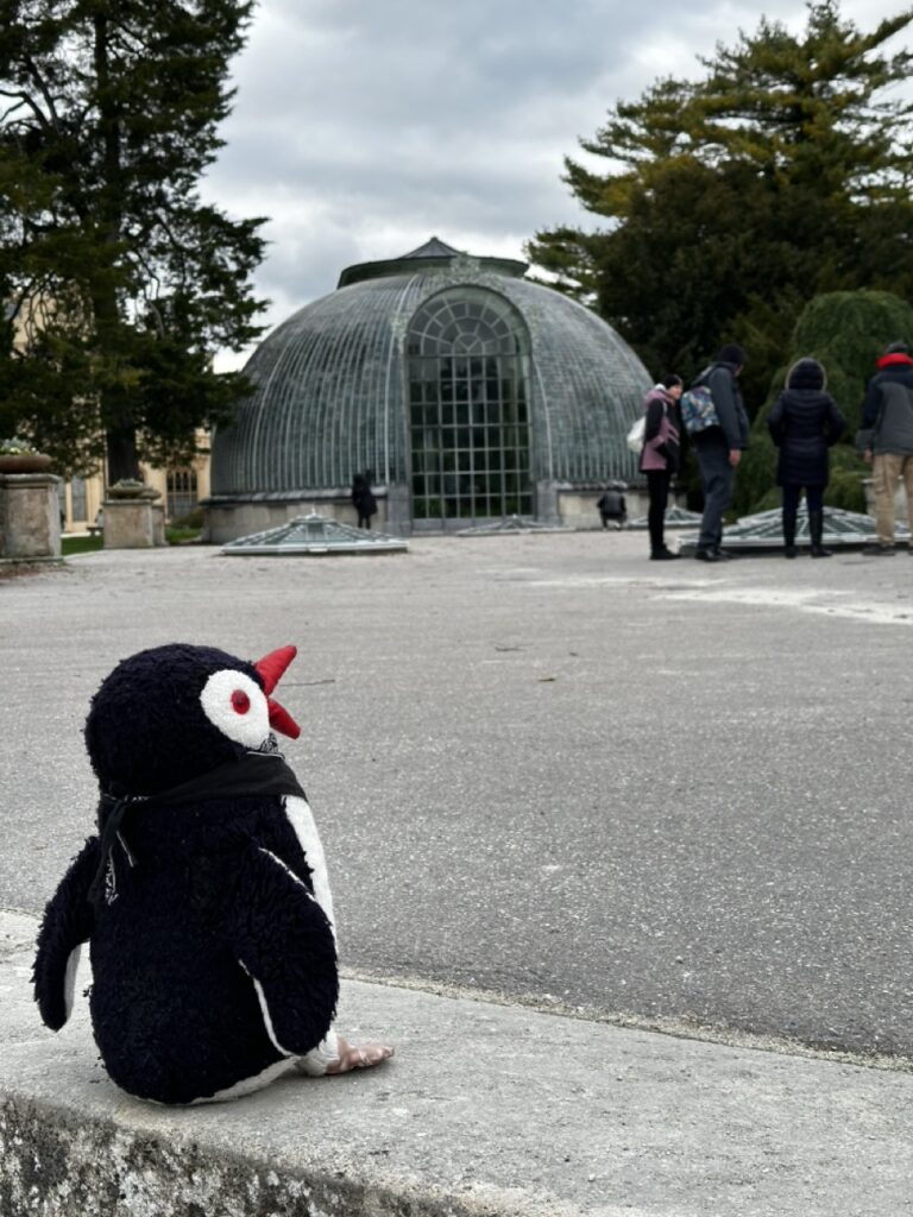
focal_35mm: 48
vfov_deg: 39.7
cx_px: 456
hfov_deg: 30.3
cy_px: 608
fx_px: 1688
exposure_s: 1/375
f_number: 1.78
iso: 64
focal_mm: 6.86
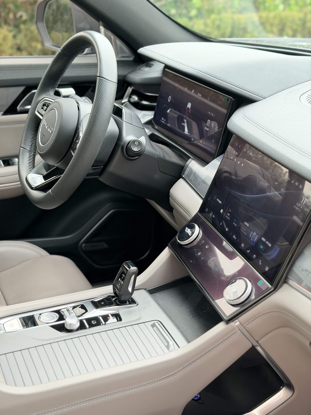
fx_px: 575
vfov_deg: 39.7
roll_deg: +1.1
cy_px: 208
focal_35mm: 48
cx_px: 156
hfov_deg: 30.3
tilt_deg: -24.5
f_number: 1.78
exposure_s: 1/101
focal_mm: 6.76
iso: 200
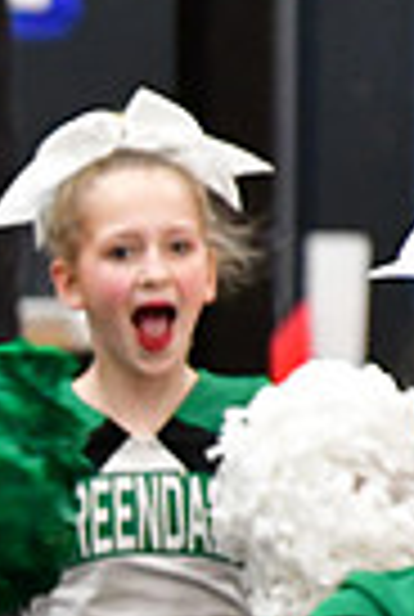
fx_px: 21762
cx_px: -747
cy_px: 659
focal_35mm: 1268
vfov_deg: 1.6
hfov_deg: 1.1
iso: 5000
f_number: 3.5
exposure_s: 1/500
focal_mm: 200
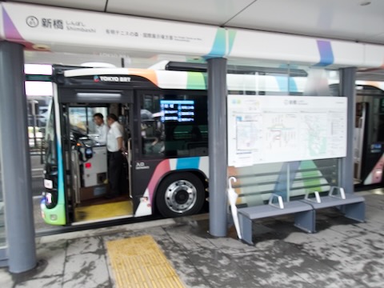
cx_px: 192
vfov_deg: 54.9
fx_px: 277
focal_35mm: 25
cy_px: 144
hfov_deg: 69.4
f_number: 2
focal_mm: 4.5
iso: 200
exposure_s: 1/50
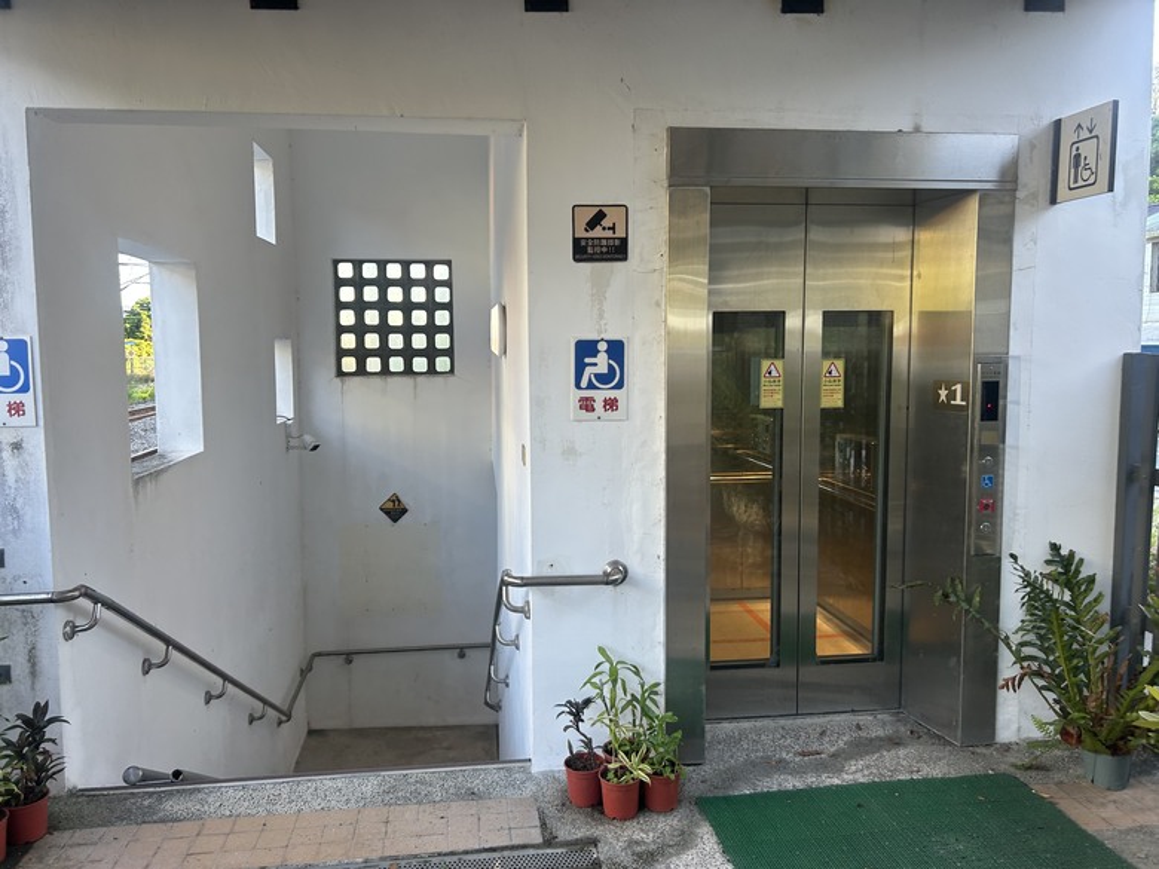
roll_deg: +0.4
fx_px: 871
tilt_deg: -7.0
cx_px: 580
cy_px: 434
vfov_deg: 53.1
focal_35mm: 26
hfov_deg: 67.3
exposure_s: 1/161
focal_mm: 5.7
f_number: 1.5
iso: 50
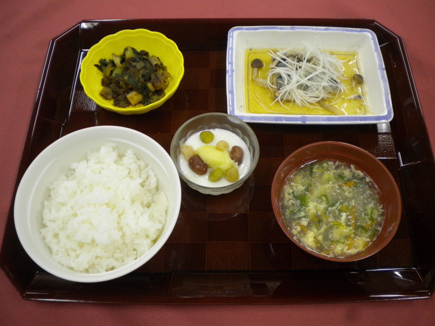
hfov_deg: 52.6
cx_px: 218
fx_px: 440
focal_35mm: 35
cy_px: 163
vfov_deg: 40.7
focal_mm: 6.3
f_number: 3.1
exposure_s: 1/52.6
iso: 250
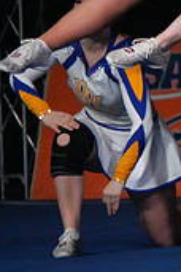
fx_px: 6010
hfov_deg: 1.7
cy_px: -2
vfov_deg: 2.6
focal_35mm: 797
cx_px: 454
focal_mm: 235
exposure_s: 1/1250
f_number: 5.6
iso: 16000
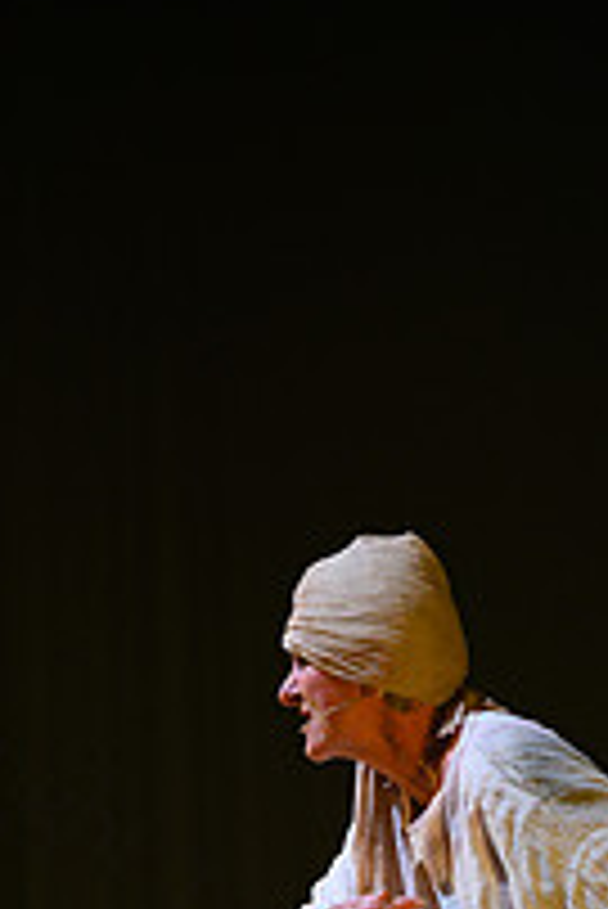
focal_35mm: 323
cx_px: 333
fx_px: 8168
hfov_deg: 4.3
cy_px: 994
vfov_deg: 6.3
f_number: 3.5
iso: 1250
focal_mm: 145
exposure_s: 1/80
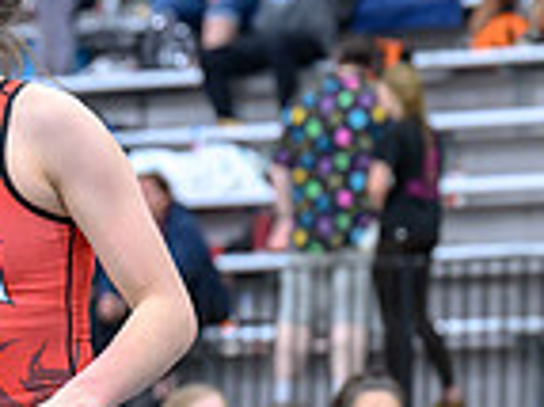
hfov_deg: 5.7
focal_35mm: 346
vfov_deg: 4.3
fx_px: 5433
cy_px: 359
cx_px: -260
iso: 2200
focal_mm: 76
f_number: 2.8
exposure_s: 1/640
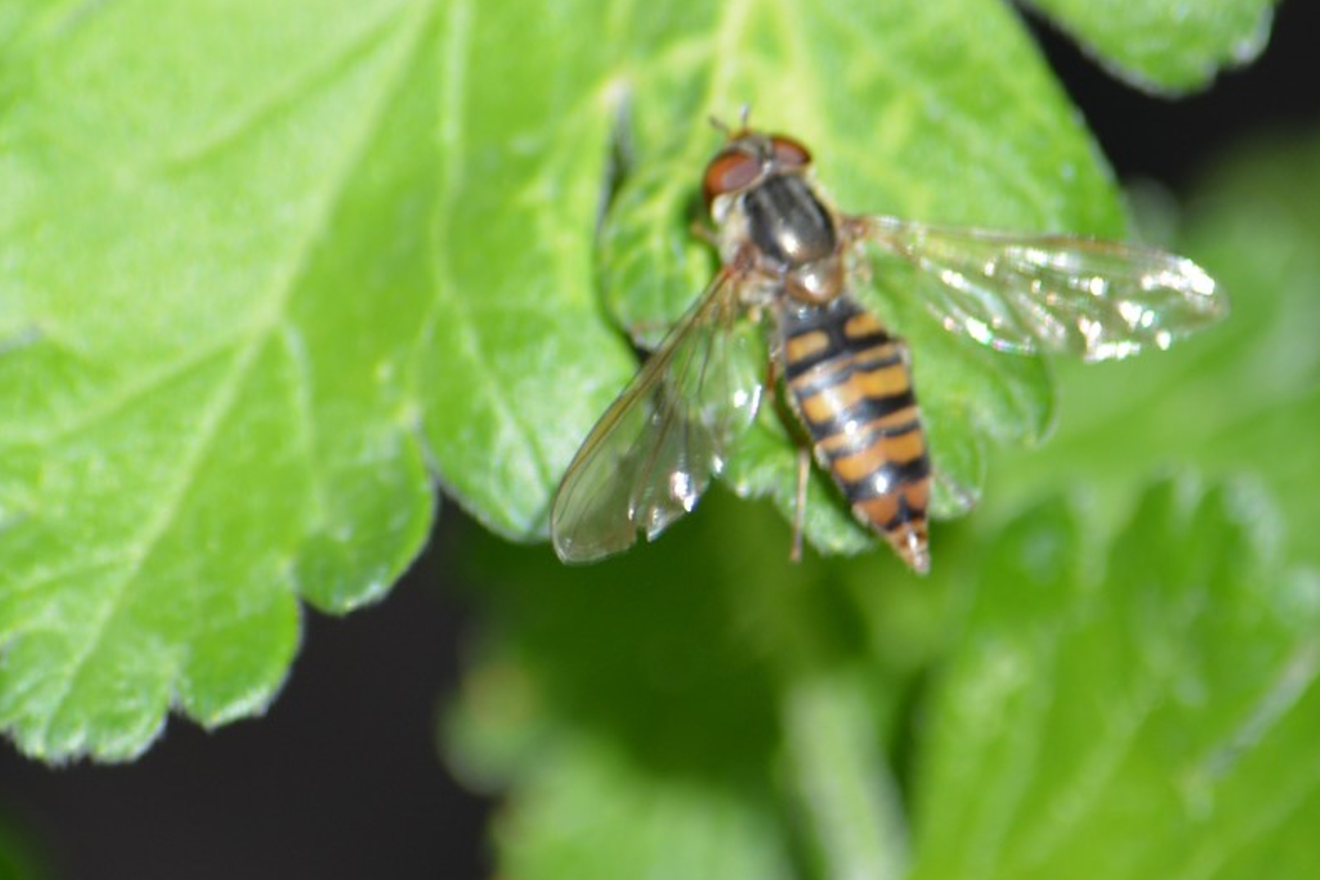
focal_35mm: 549
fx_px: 20132
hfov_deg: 3.8
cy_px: 444
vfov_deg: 2.5
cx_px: 788
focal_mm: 300
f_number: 8
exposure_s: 1/125
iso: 160
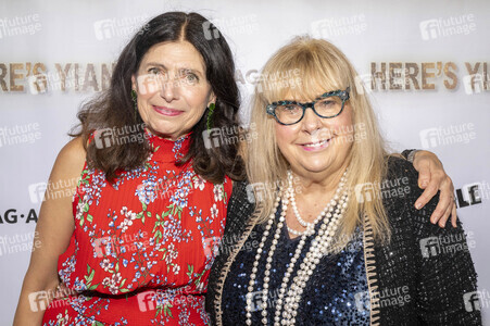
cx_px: 245
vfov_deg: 28.0
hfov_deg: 41.1
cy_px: 163
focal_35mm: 48
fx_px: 653
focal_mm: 48
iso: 640
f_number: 6.3
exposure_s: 1/200
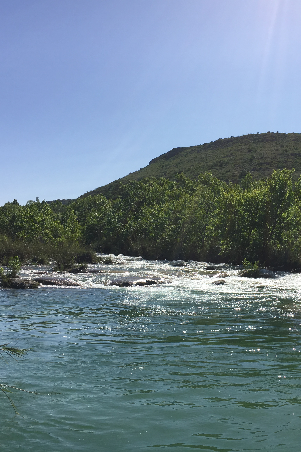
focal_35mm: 41
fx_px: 514
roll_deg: -0.3
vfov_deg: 47.4
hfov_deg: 32.2
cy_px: 224
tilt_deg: +3.6
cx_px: 212
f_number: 2.2
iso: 25
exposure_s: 1/2653
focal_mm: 4.15
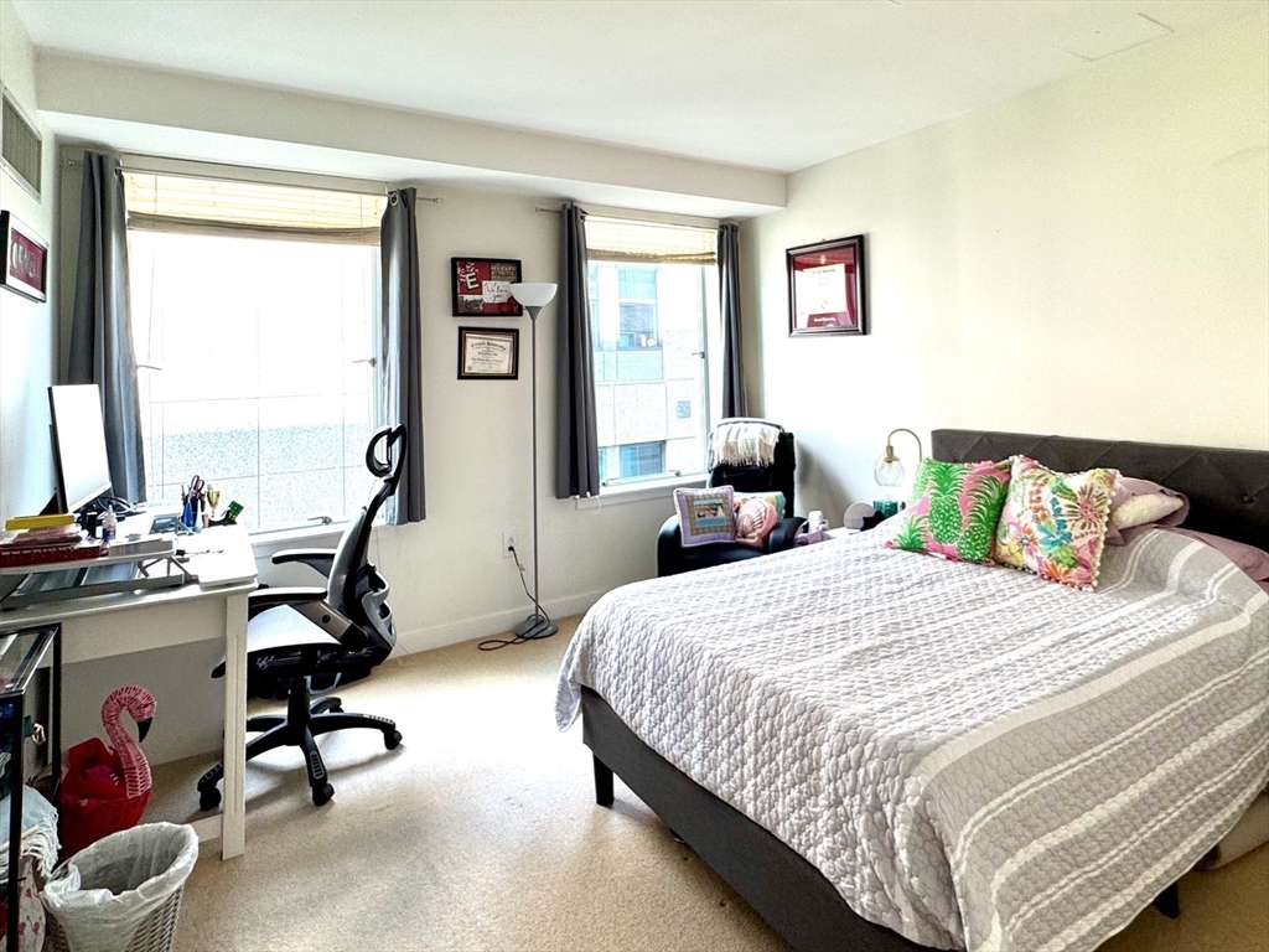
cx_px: 634
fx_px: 513
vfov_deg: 85.7
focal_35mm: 14
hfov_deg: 102.1
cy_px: 476
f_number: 2.2
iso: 80
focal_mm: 2.22
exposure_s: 1/120
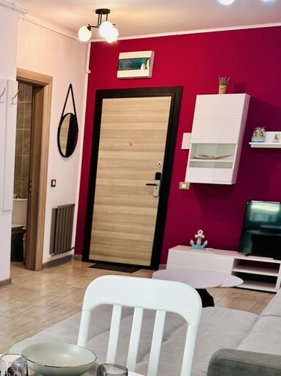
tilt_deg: -20.9
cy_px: 363
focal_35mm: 49
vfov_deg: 35.7
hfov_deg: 27.8
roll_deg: -1.3
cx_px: -2
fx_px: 531
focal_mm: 6.86
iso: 80
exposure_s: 1/100
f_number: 1.78
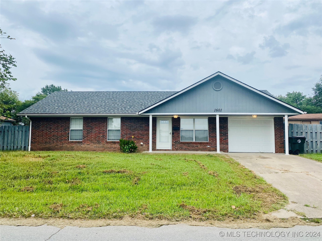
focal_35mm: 26
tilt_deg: +4.0
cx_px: 161
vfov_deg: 53.1
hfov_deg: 67.3
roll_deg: -0.2
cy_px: 120
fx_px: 242
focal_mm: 4.25
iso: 32
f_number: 1.8
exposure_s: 1/1565
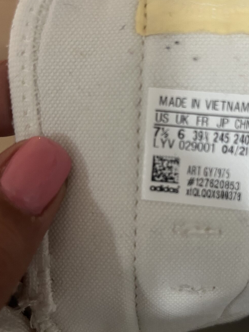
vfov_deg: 45.8
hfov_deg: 34.5
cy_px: 168
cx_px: 183
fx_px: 393
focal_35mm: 41
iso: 320
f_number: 1.6
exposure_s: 1/60
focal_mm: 5.1
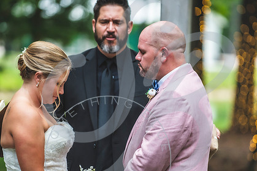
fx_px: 1729
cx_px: 139
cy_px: 107
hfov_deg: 8.5
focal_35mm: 242
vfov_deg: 5.7
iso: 1000
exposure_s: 1/640
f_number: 2.8
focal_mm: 175
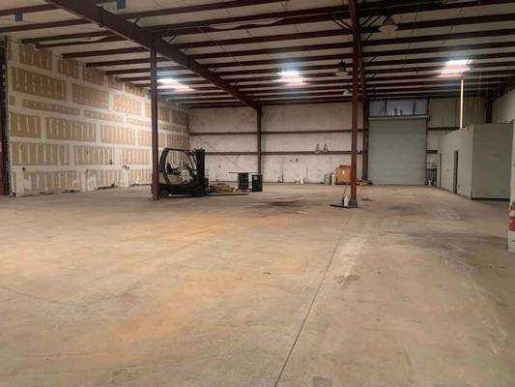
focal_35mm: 26
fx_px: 387
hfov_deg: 67.3
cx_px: 258
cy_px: 194
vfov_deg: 53.1
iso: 400
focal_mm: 4.25
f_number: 1.8
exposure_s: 1/41
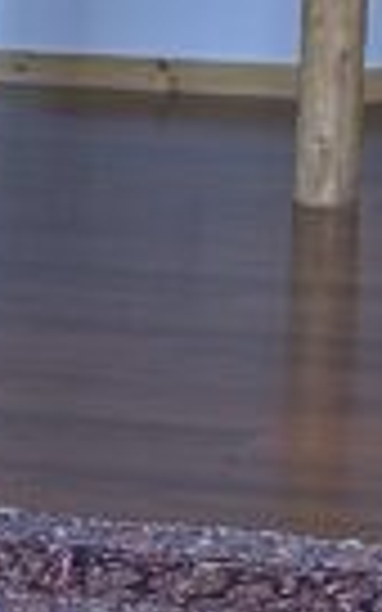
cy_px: -891
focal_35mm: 191
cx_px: 939
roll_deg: -0.8
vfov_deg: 9.6
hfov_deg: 6.5
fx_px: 3182
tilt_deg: +8.0
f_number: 1.78
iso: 125
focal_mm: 6.86
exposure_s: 1/120
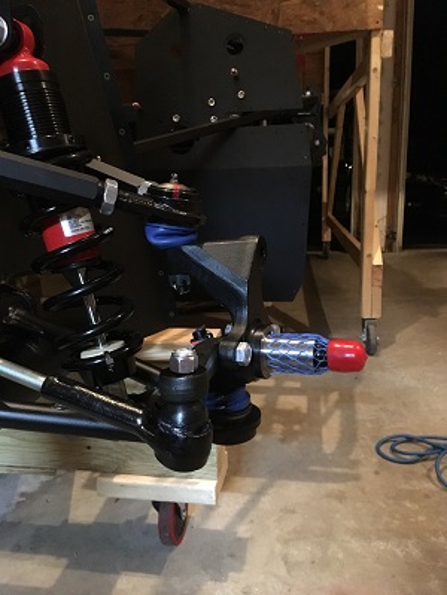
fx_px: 499
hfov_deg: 48.2
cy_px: 298
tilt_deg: -14.2
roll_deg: +2.4
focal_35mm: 29
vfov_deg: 61.7
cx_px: 224
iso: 640
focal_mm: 4.15
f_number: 2.2
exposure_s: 1/15
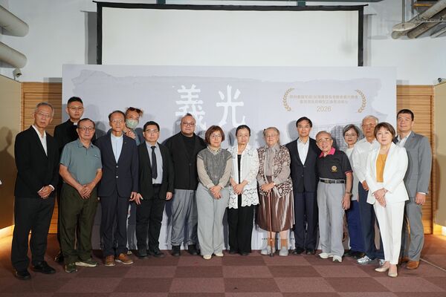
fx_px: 446
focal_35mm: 36
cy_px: 148
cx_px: 223
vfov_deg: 36.9
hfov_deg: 53.1
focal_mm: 36
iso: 1250
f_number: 4
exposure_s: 1/160
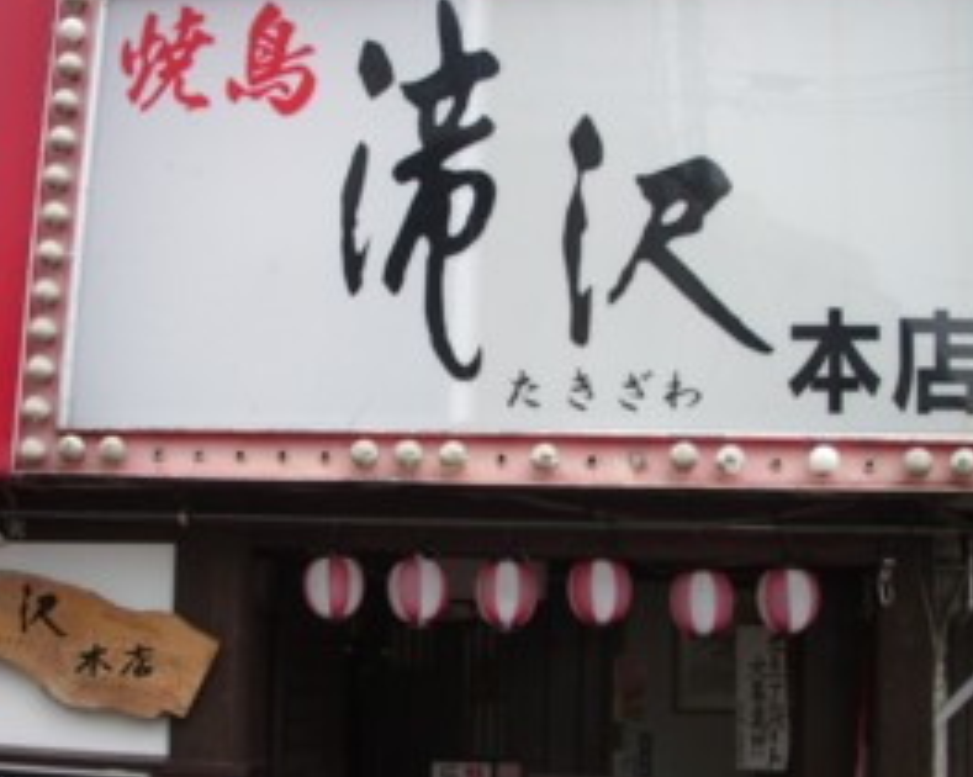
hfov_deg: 36.0
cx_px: 499
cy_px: 444
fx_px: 1496
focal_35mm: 52
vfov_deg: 29.1
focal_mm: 5.8
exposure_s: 1/200
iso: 80
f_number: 2.6
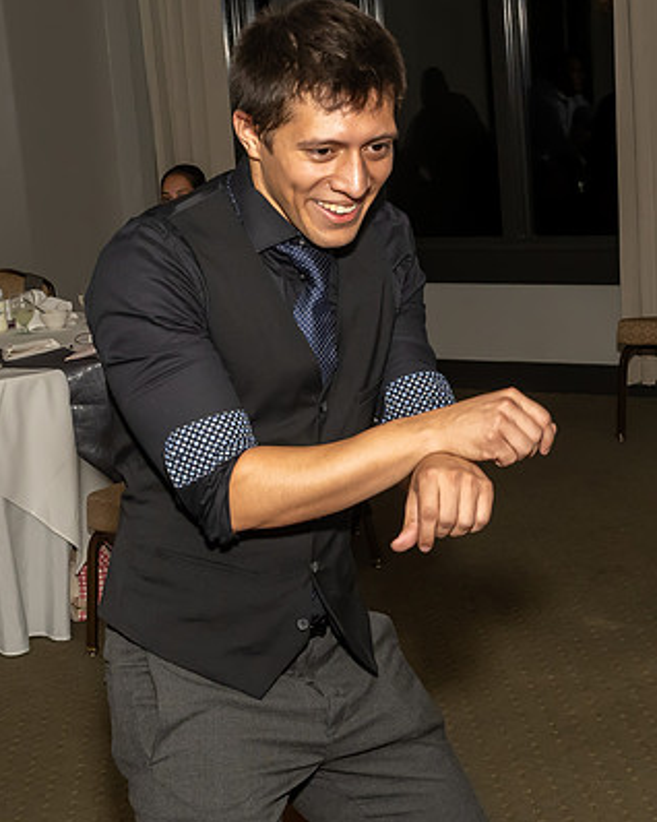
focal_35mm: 81
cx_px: 301
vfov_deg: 23.6
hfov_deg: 18.9
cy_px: 392
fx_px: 1970
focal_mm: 26
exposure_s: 1/250
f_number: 7.1
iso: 1000
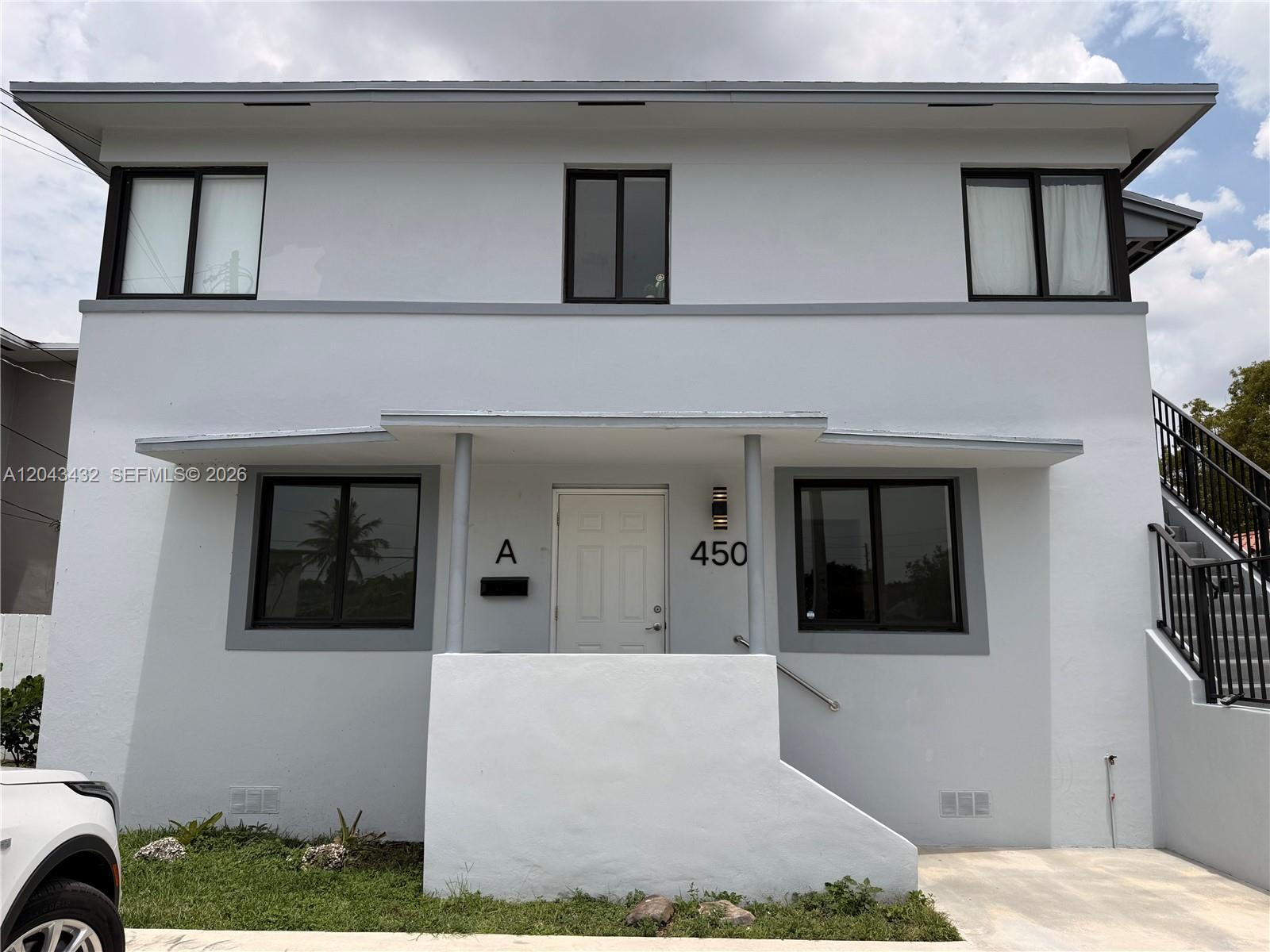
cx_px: 635
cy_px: 476
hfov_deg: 71.6
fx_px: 881
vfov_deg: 56.8
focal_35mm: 24
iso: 80
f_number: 1.78
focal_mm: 6.76
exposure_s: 1/6711
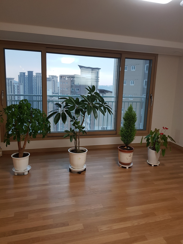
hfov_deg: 53.1
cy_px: 122
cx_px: 92
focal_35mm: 26
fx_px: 183
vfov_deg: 67.3
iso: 100
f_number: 1.7
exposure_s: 1/60
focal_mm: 4.2
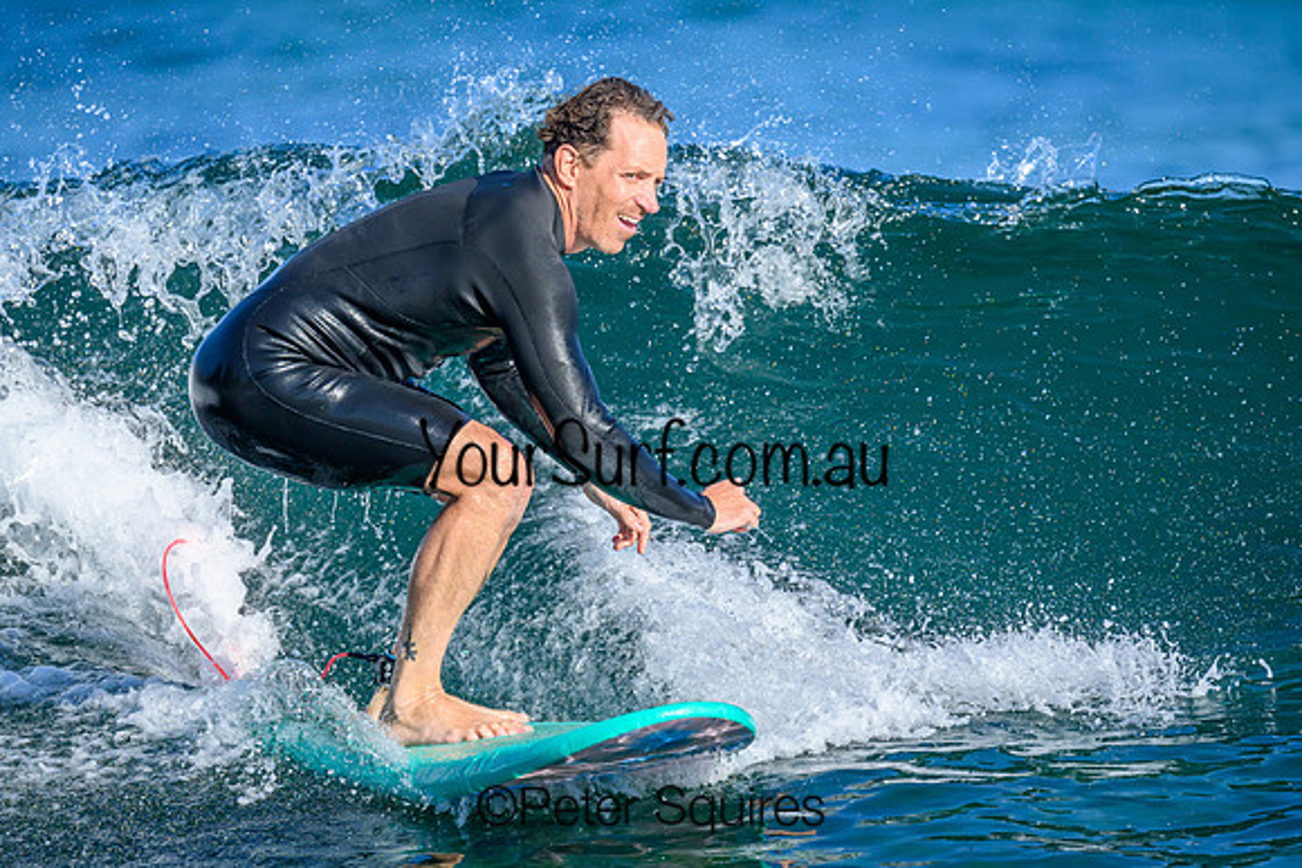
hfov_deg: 2.2
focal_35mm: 927
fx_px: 33542
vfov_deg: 1.5
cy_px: 365
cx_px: 595
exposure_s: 1/2000
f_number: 6.3
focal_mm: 800
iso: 500
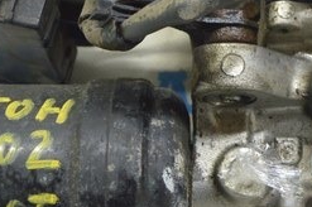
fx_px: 969
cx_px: 205
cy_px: -16
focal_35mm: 112
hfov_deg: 18.2
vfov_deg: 12.0
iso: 400
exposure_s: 1/40
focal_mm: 18
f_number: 3.5
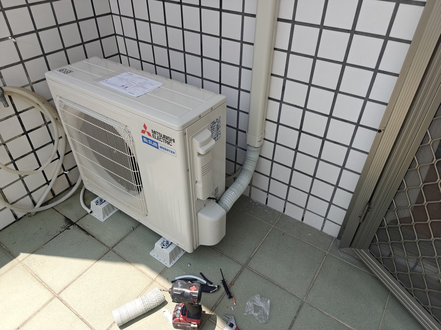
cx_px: 220
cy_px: 165
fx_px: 293
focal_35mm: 23
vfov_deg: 58.9
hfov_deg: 73.9
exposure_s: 1/1164
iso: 50
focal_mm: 6.06
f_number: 1.6
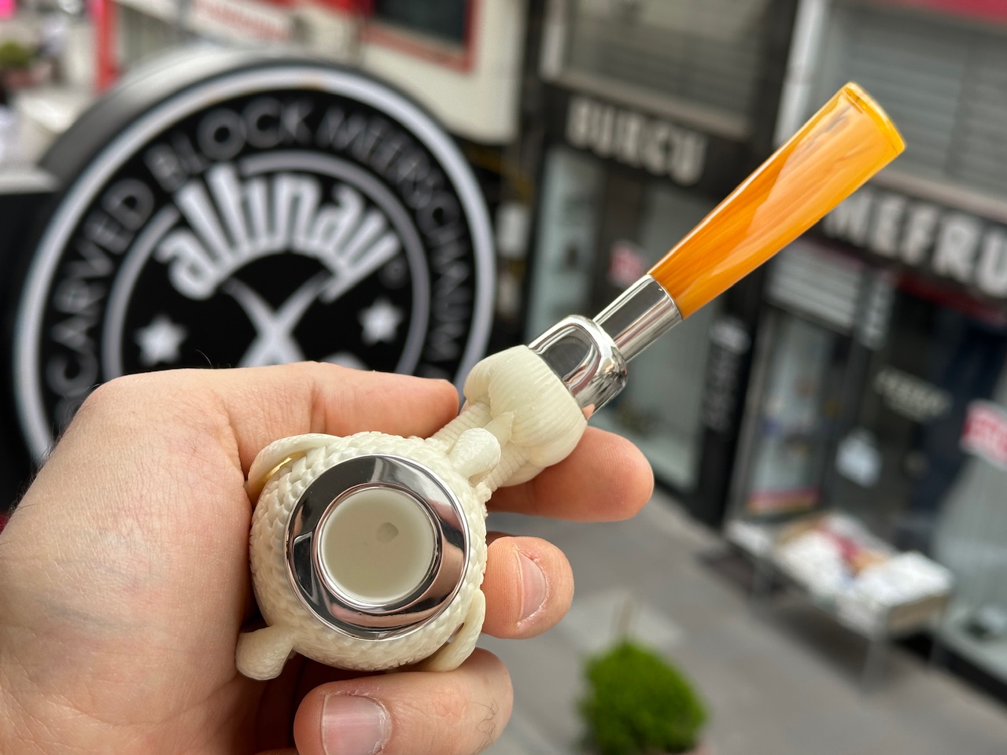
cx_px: 504
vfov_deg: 30.3
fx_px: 1396
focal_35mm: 48
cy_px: 378
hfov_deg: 39.7
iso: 64
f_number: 1.78
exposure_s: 1/631
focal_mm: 6.86
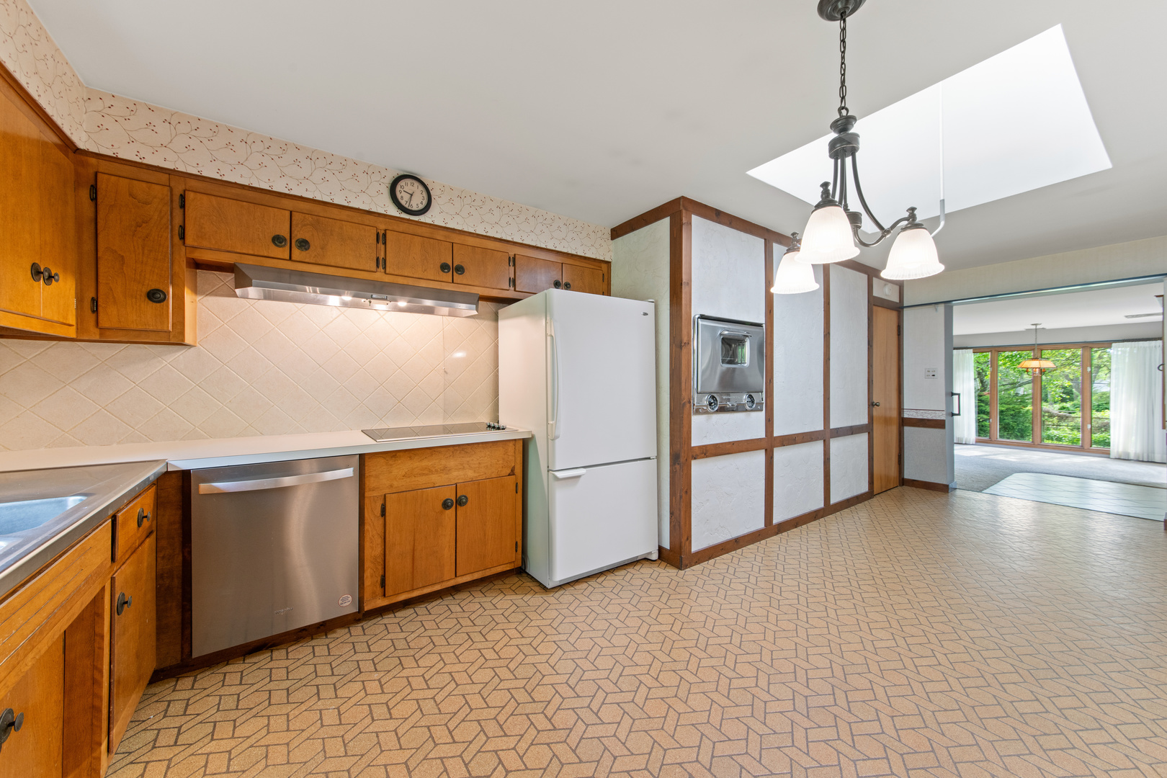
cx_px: 584
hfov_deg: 112.6
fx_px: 389
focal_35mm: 12
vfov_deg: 90.0
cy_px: 389
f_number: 10
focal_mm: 12
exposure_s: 1/4
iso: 250
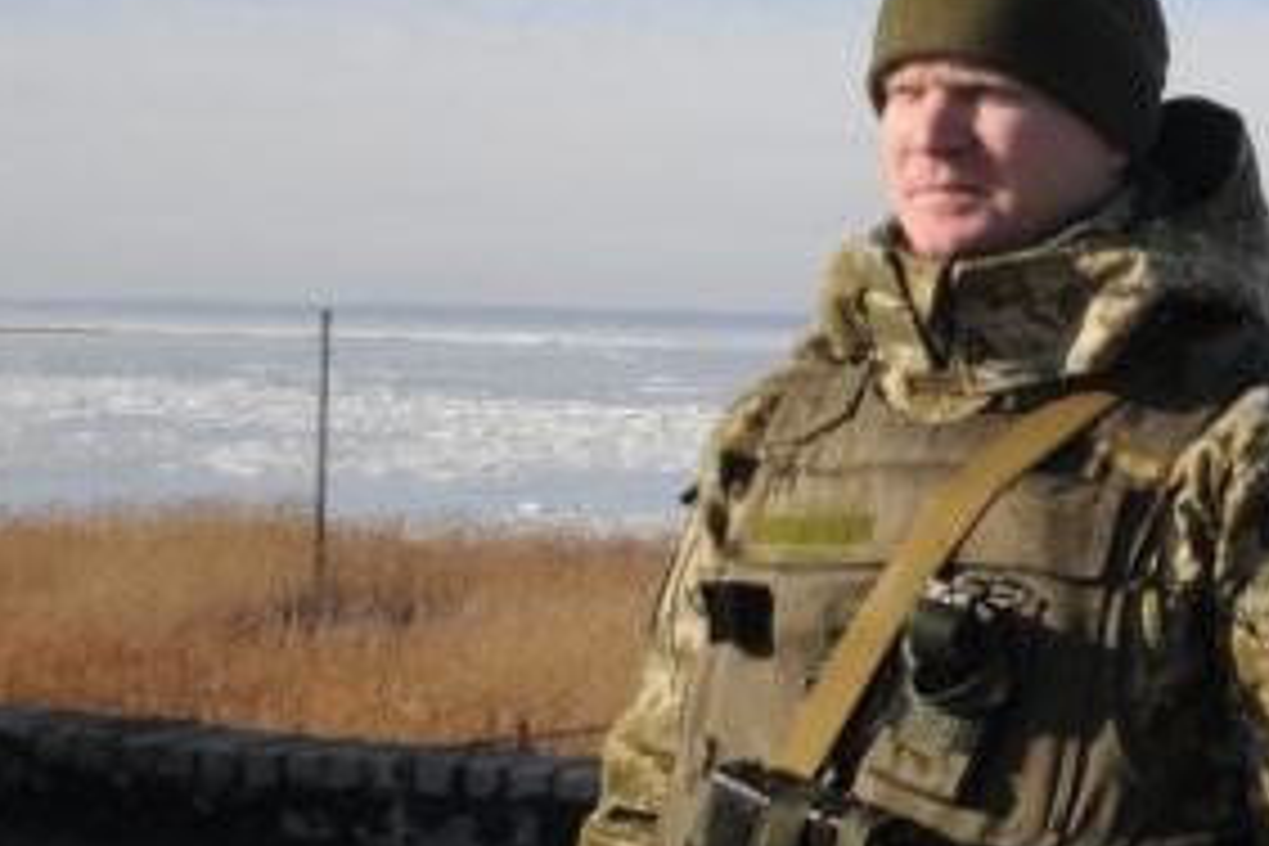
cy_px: 126
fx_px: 3067
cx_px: 2210
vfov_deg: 15.6
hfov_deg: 18.7
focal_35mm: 87
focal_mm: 16
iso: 560
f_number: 11
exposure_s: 1/800
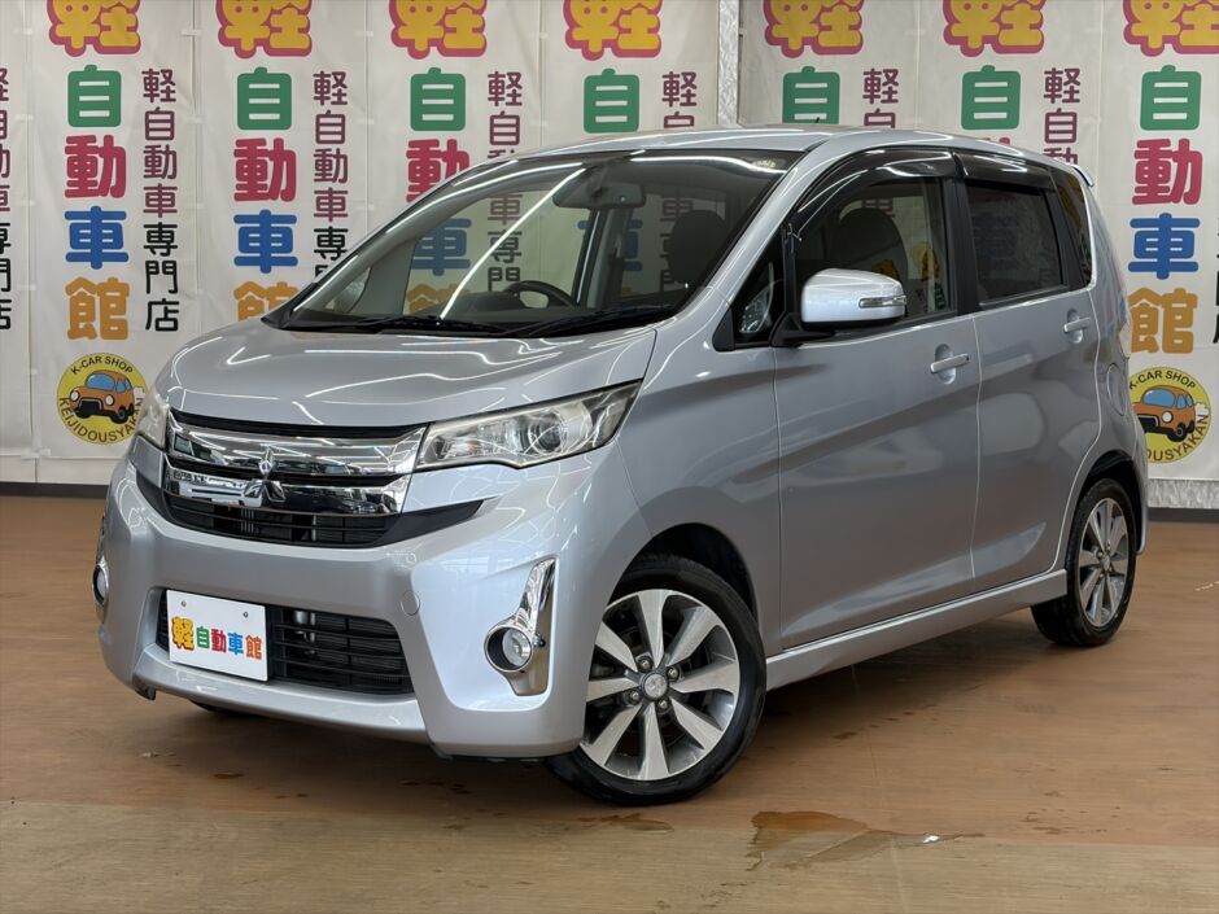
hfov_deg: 36.8
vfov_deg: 28.0
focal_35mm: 52
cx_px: 610
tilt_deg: -4.3
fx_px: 1831
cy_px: 457
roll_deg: -0.1
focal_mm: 5.96
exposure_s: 1/100
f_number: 1.6
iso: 32
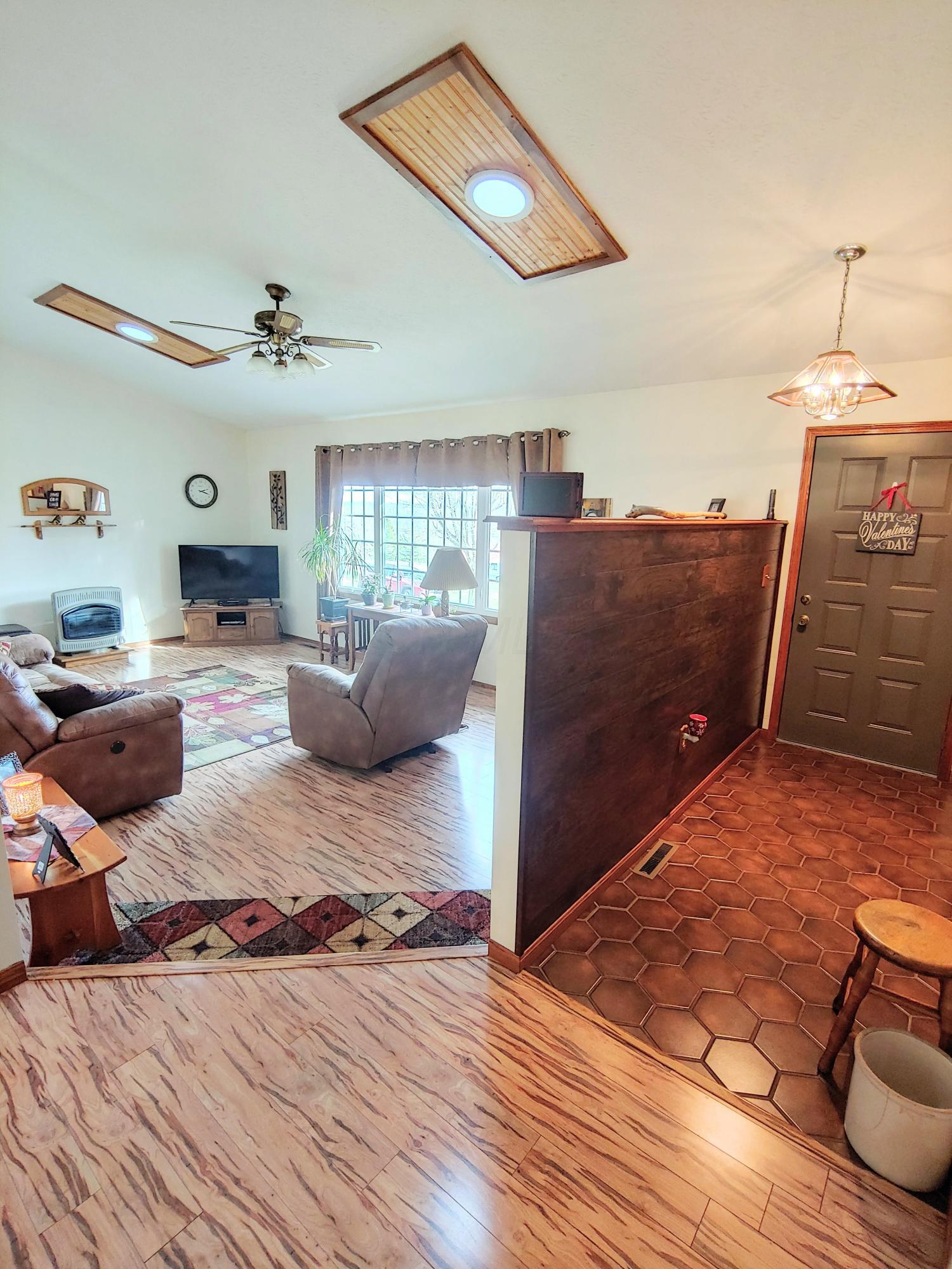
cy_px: 634
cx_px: 476
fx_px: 587
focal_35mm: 16
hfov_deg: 78.1
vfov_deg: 94.5
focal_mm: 2.18
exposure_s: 1/24
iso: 250
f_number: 1.9
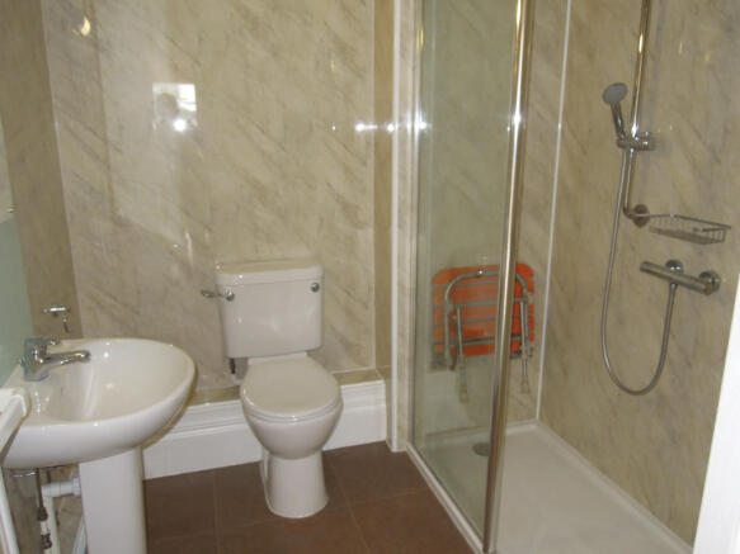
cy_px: 277
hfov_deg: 63.5
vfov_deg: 49.7
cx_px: 370
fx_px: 598
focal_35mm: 28
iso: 200
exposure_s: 1/30
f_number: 2.8
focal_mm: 5
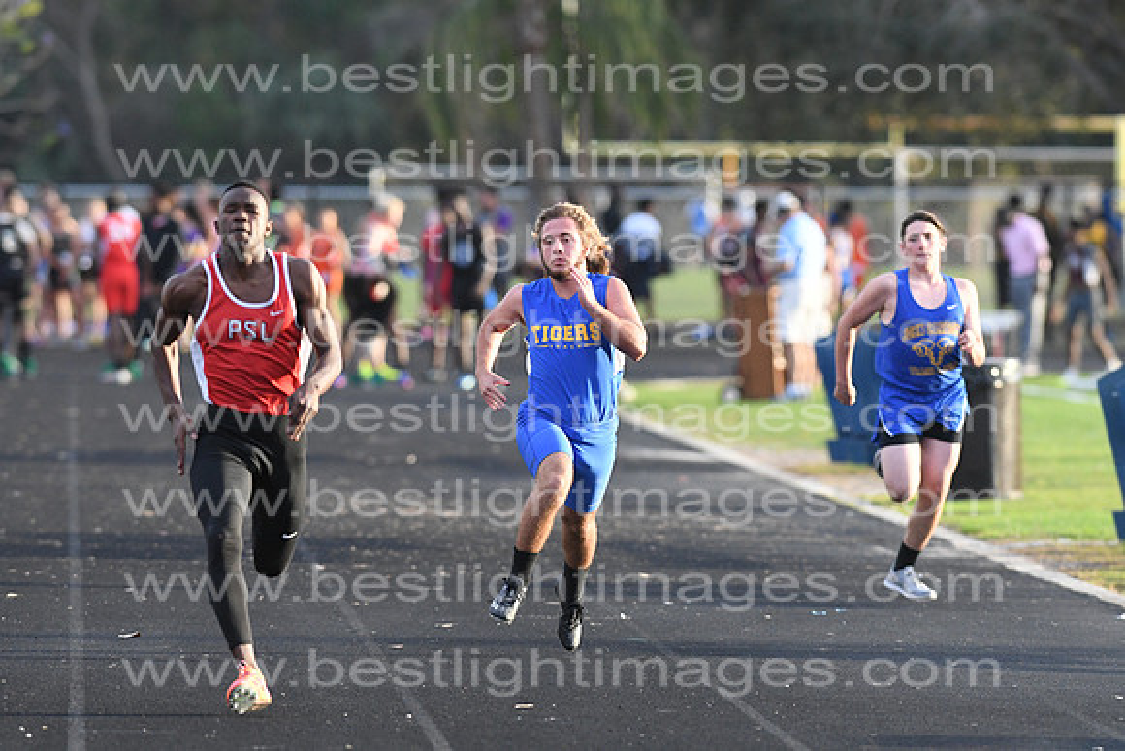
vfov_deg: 3.1
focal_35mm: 450
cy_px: 376
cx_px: 562
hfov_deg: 4.6
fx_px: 14065
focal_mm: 300
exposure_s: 1/2000
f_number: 4
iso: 2000
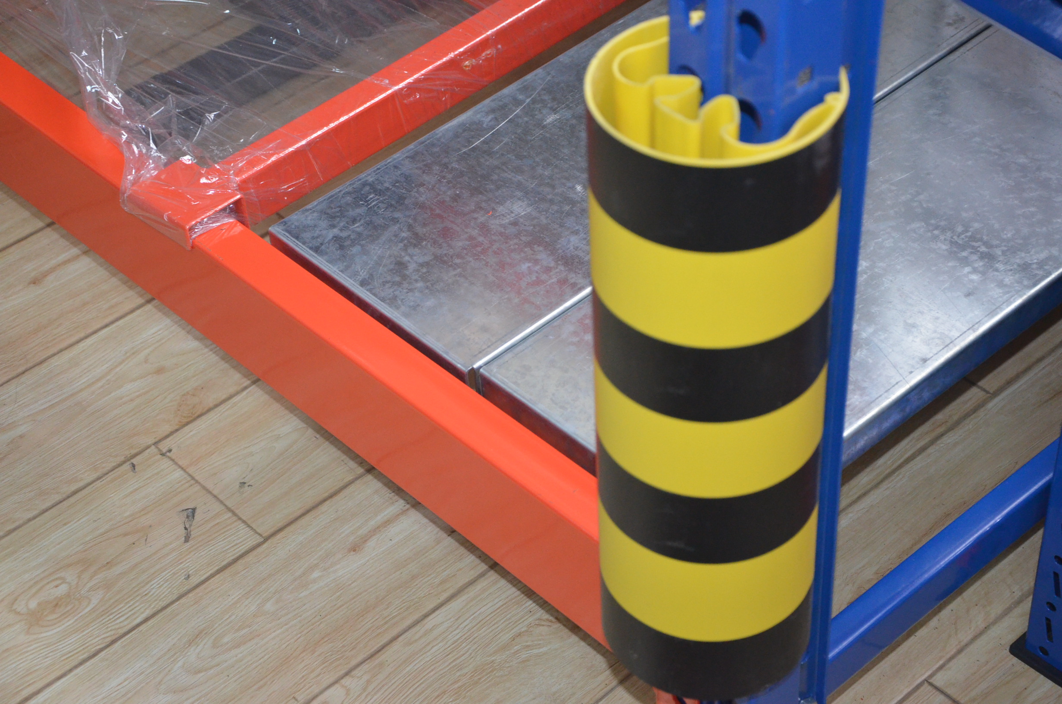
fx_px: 2208
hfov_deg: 27.0
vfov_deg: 18.1
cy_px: 352
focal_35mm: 75
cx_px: 531
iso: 2500
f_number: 5
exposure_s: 1/60
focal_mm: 50
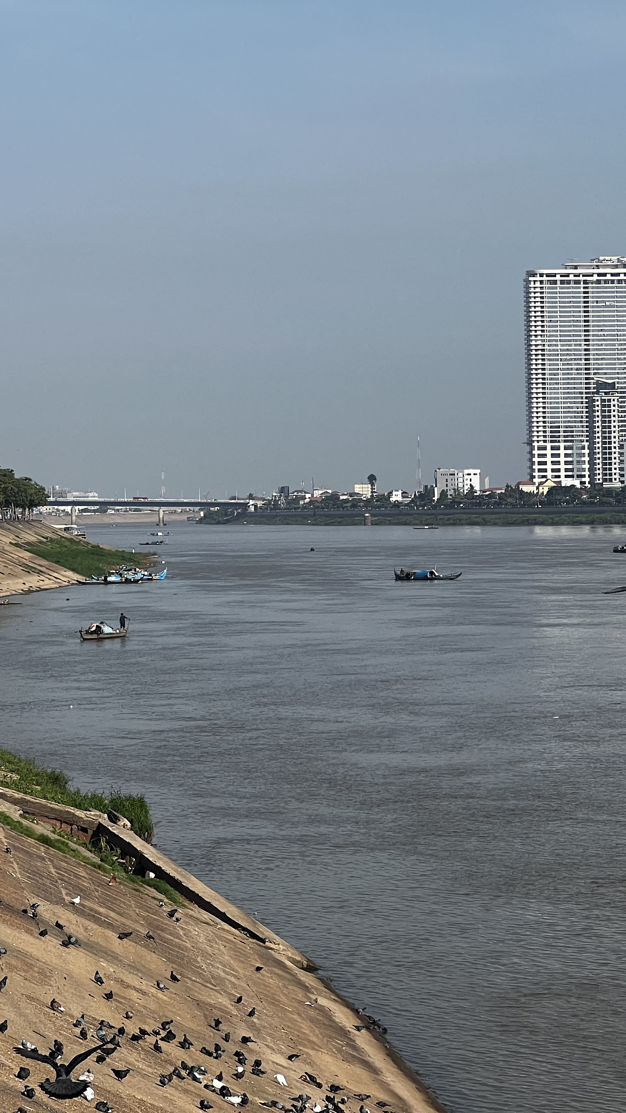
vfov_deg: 19.1
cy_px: 556
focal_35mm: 112
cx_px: 273
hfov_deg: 10.8
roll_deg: +1.4
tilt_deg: +0.1
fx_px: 3305
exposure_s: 1/1054
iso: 32
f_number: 2.8
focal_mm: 9
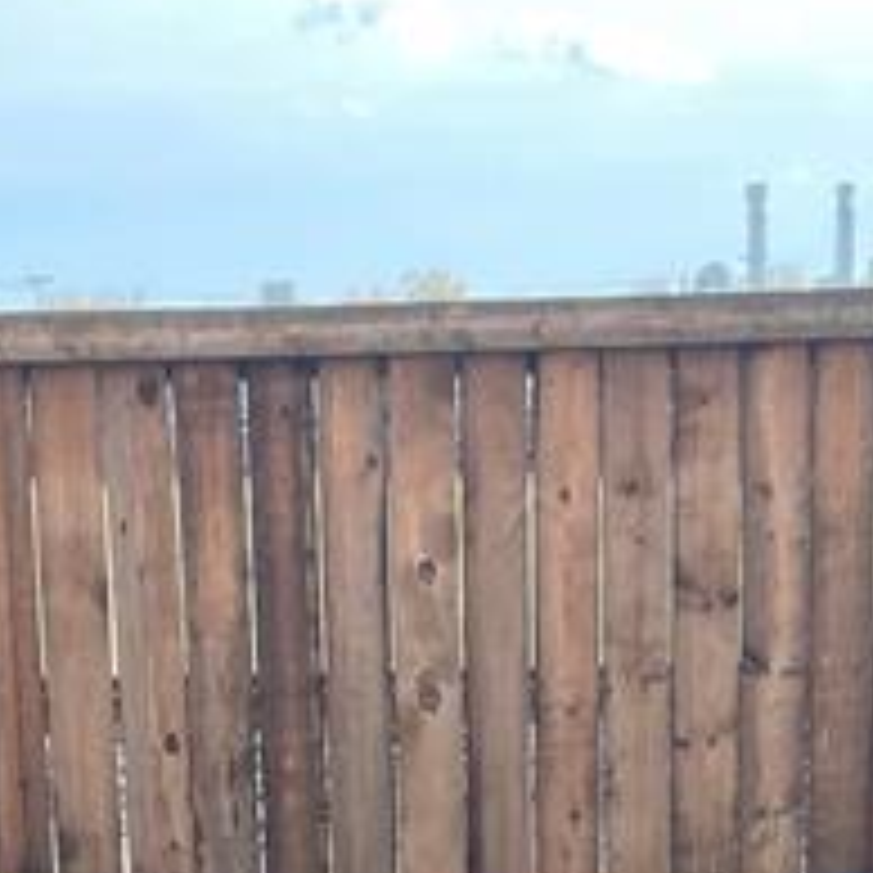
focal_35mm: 121
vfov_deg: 13.1
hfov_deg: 14.4
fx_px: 3452
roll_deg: +1.7
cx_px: 378
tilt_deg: -16.3
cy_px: 1521
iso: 32
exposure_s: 1/461
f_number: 1.6
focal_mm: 4.2
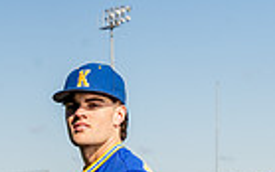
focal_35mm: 194
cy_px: 376
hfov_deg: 10.8
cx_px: 95
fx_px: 1455
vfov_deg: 6.5
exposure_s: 1/250
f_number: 8
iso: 100
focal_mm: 59
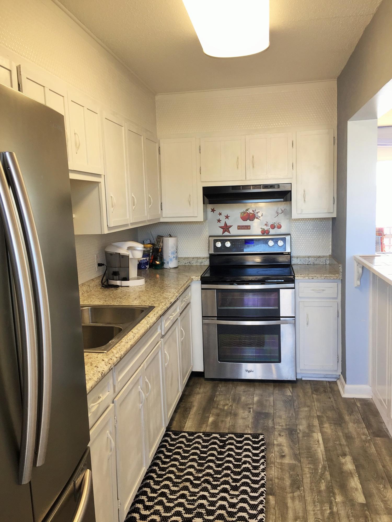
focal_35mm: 29
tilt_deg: -7.8
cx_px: 196
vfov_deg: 61.7
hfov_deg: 48.2
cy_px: 261
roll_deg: +1.6
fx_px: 438
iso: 32
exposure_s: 1/60
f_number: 2.2
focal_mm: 4.15
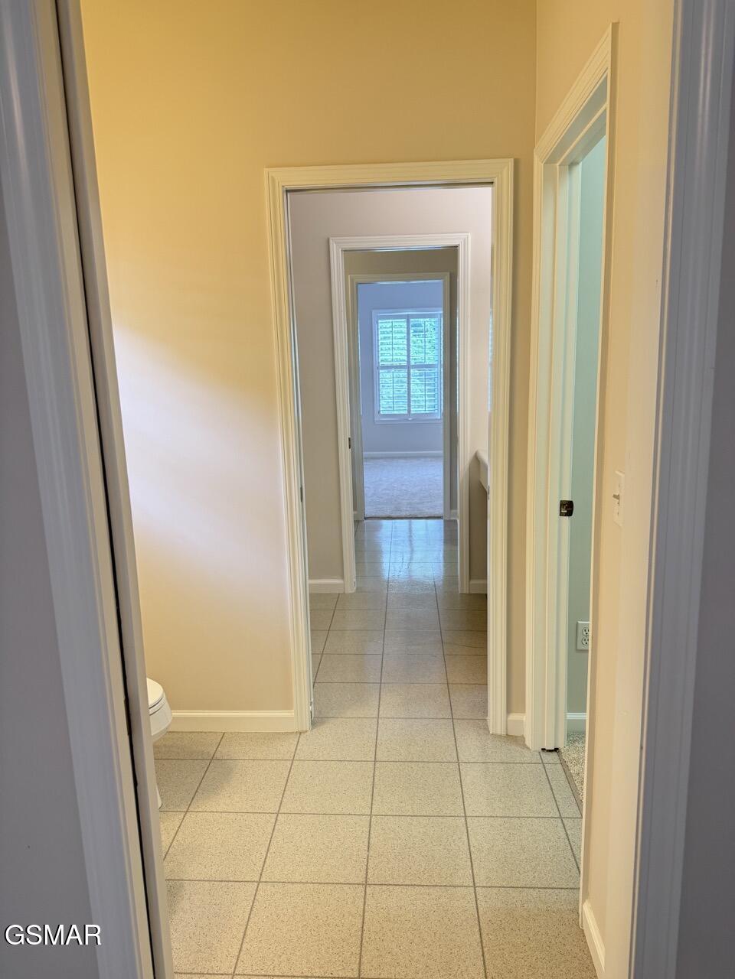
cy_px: 490
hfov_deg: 56.8
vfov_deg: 71.6
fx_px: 679
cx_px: 368
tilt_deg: -10.3
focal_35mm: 24
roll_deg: +1.4
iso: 160
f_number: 1.78
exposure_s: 1/60
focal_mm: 6.76
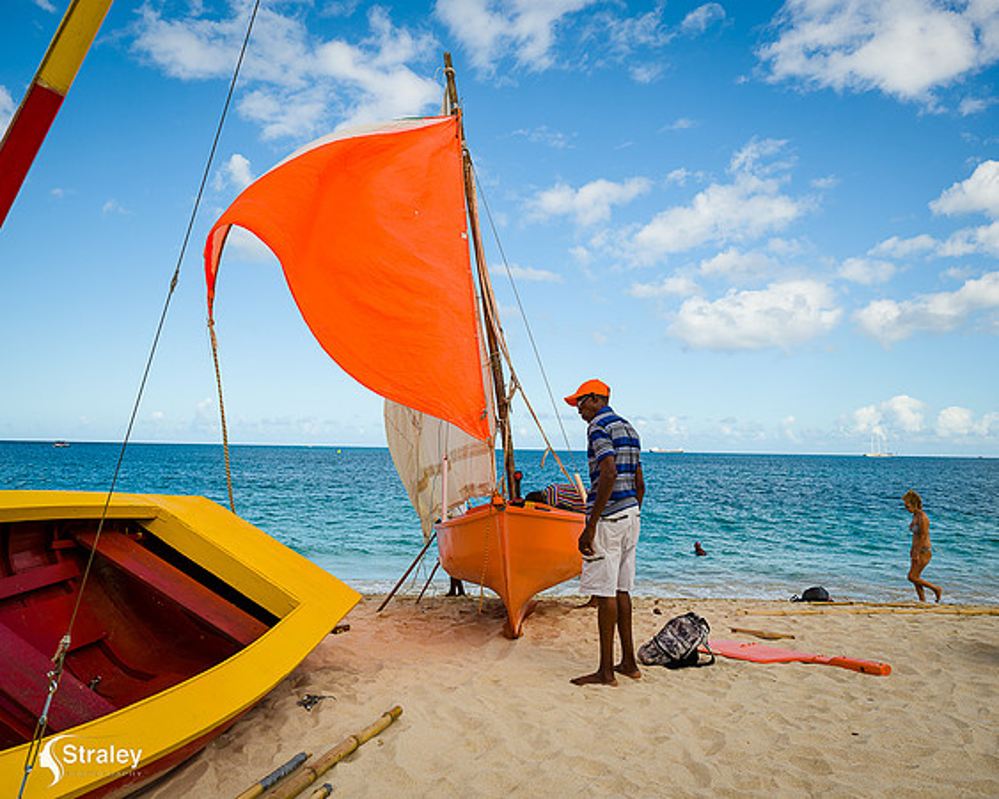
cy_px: 400
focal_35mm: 32
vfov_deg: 46.4
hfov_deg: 56.4
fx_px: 932
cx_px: 500
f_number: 6.3
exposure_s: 1/320
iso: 80
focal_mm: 28
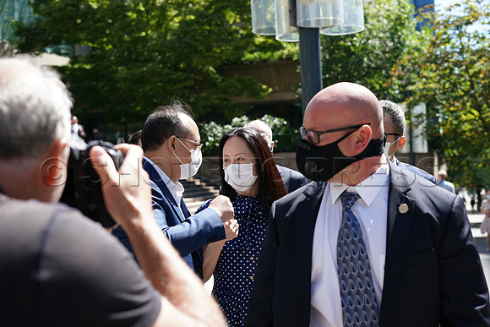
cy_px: 164
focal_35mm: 50
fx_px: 681
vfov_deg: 27.0
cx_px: 245
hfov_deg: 39.6
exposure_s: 1/500
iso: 200
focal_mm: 50
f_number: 4
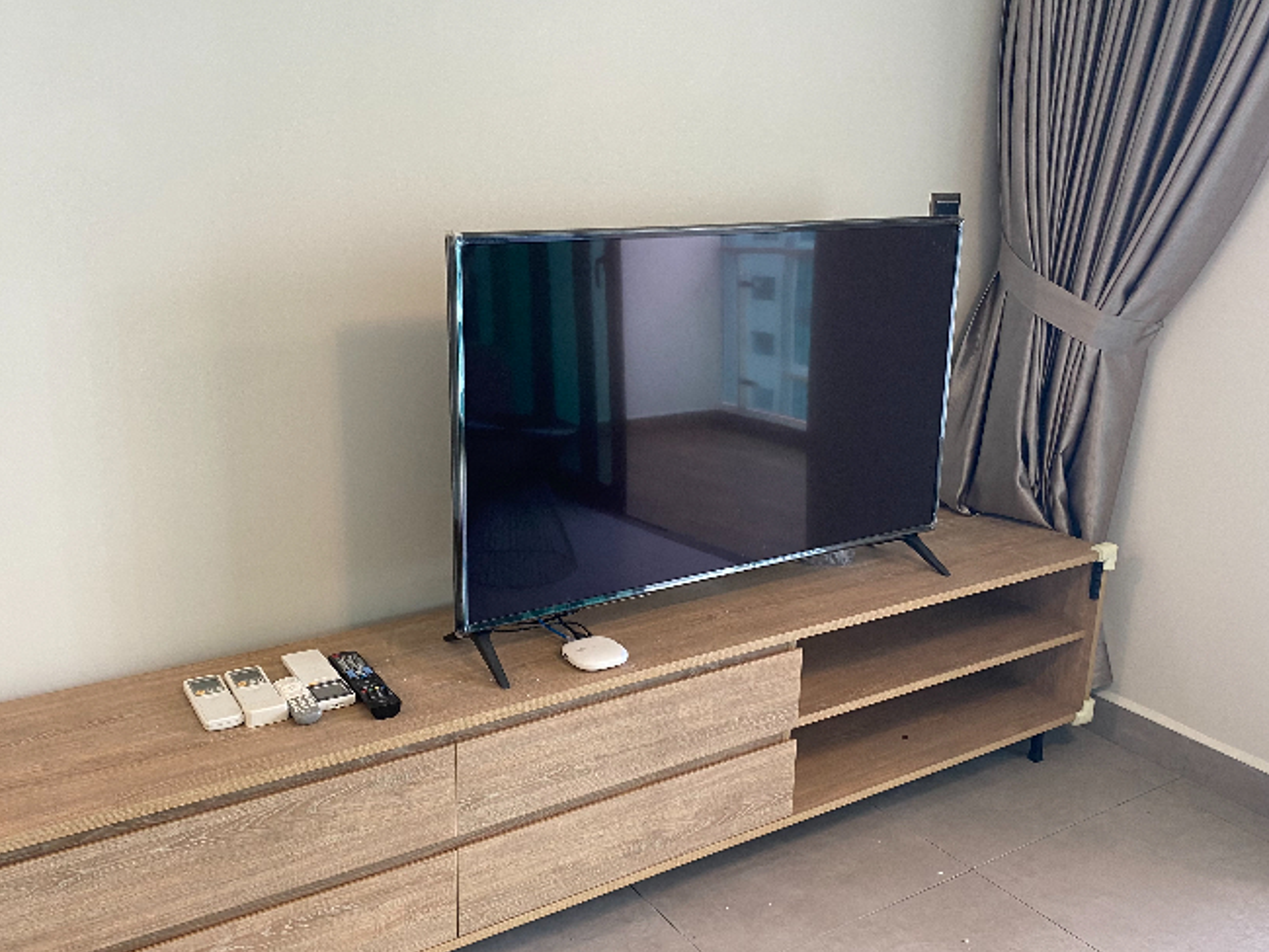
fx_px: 1174
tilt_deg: -16.2
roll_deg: -0.1
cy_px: 472
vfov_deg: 44.2
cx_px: 590
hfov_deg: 56.7
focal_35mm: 32
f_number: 1.8
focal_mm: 4.25
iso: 80
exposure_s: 1/50
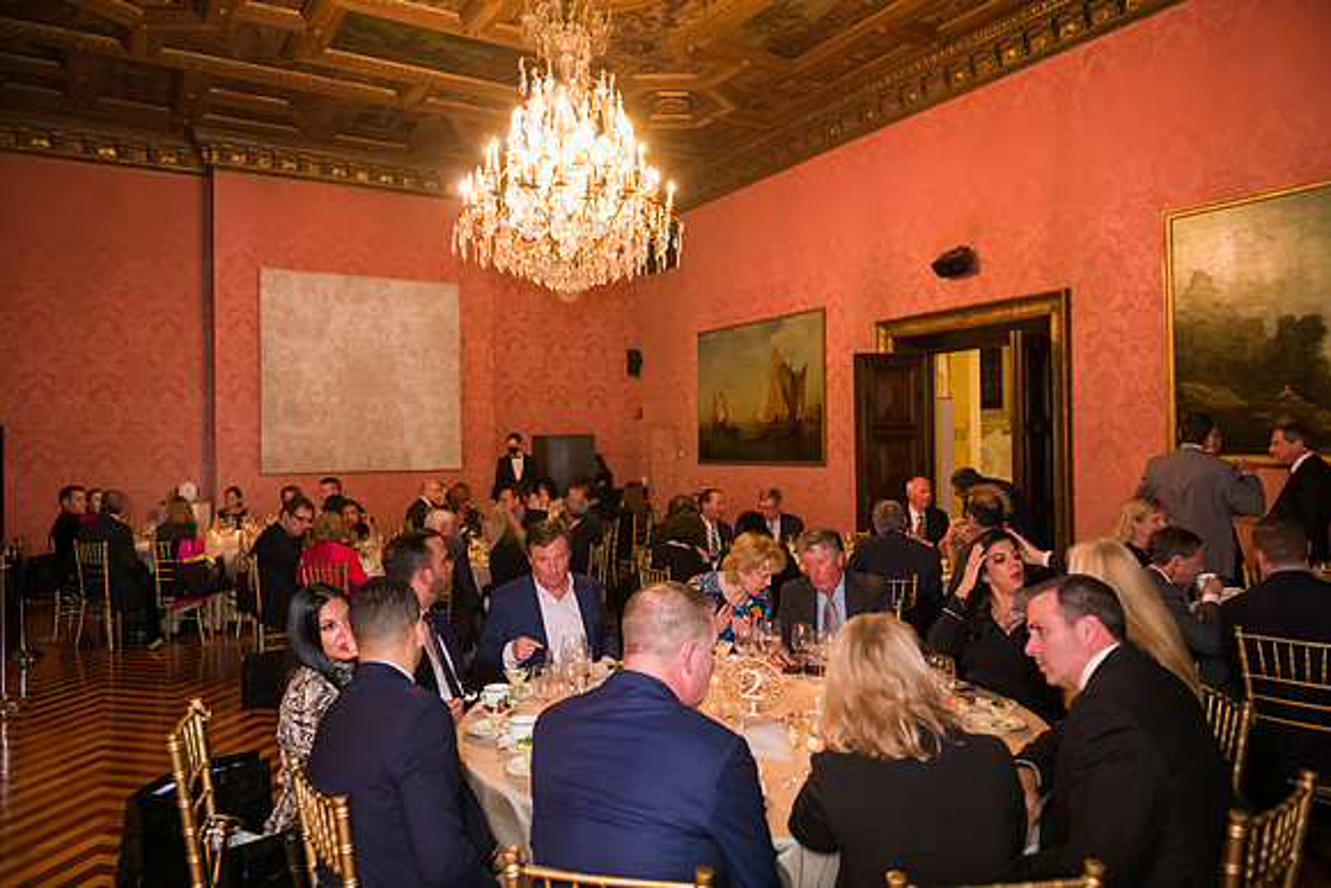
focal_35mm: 24
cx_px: 666
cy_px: 444
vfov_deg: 53.2
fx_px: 887
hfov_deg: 73.7
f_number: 3.2
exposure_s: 1/100
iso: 3200
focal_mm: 24
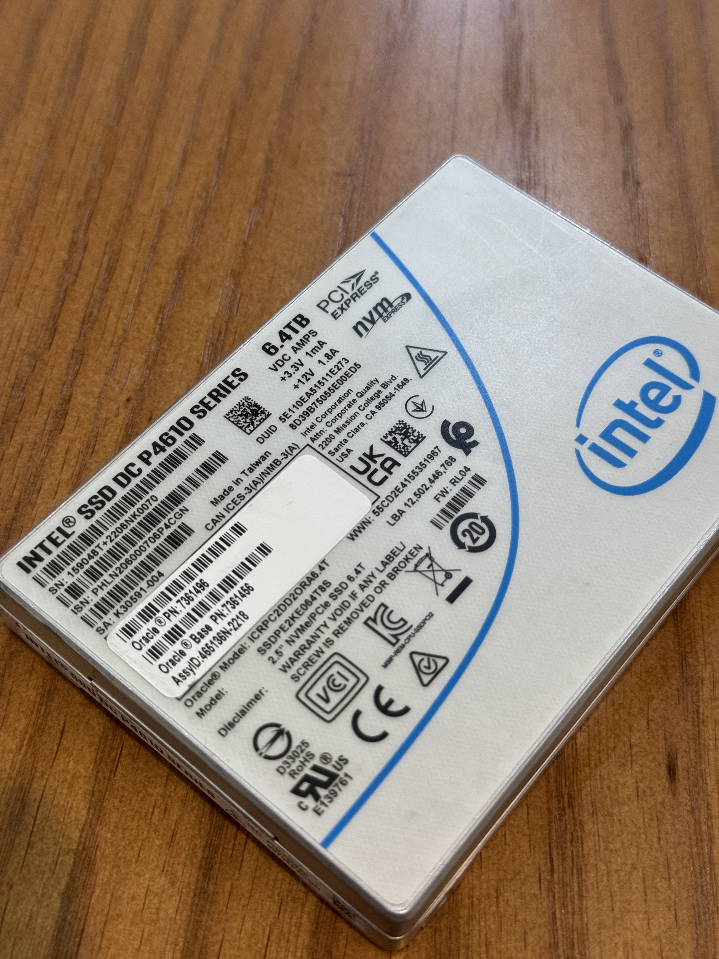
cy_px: 480
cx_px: 360
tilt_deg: -60.3
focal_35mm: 48
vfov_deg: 39.7
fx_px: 1329
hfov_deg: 30.3
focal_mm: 6.76
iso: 80
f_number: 1.78
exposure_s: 1/50
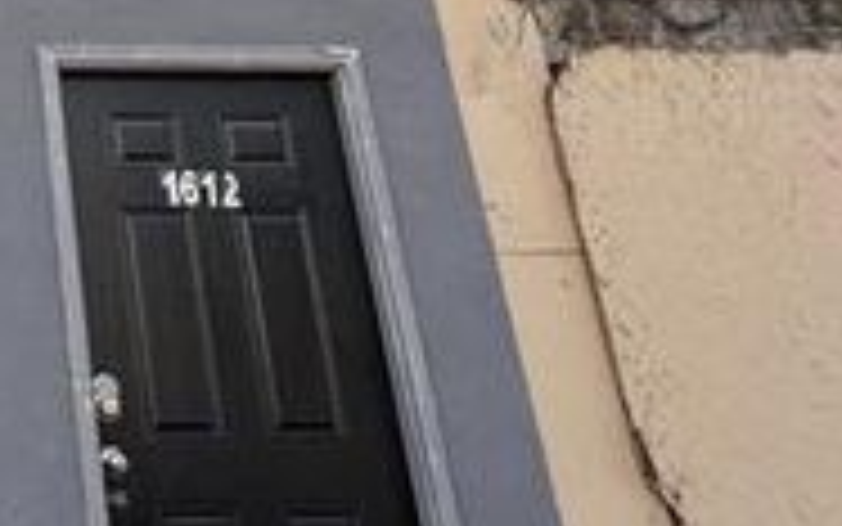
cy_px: -124
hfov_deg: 30.1
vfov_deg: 22.3
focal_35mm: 53
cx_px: -261
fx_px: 1217
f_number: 2.2
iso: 50
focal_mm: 2.22
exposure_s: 1/421
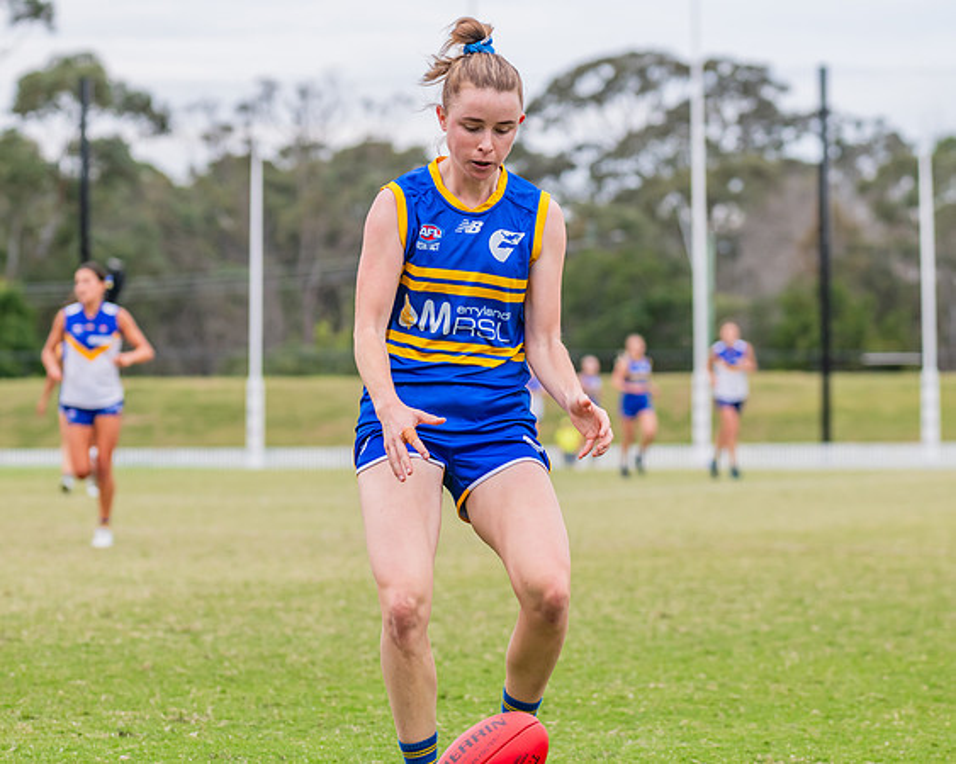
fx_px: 5421
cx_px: 453
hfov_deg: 10.1
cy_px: 382
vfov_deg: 8.1
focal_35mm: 192
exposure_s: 1/1250
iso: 800
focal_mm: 170
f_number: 6.3
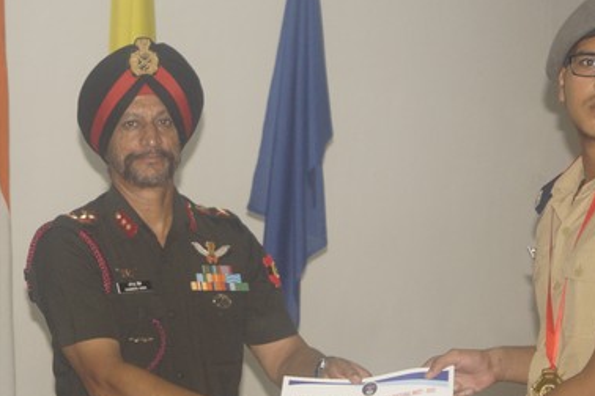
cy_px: 233
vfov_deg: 11.0
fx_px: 2065
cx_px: 247
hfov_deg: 16.4
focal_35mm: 125
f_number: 5.6
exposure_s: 1/160
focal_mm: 45
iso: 1000
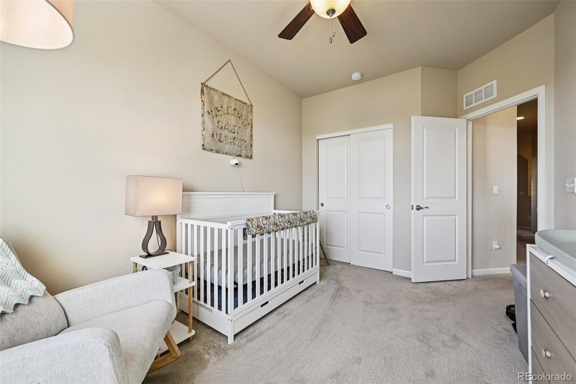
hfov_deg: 104.3
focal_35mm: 14
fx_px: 224
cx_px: 288
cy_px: 192
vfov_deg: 81.2
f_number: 8
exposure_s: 1/15
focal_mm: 14
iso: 280
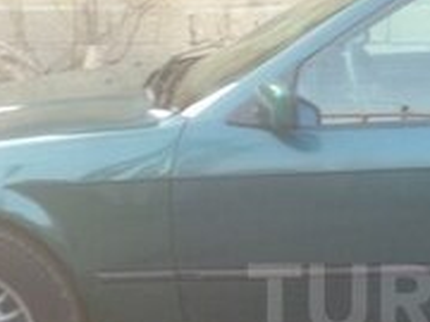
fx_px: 1503
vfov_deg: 12.1
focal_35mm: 121
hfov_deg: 15.8
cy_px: 299
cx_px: 492
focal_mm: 4.12
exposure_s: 1/24
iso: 50
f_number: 2.4
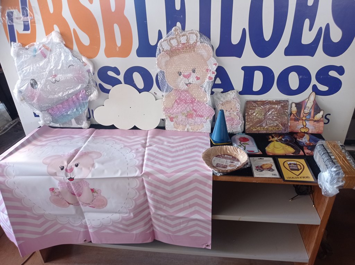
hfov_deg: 63.5
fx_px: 287
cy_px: 132
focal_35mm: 28
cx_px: 178
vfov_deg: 49.7
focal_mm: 4.7
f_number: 1.79
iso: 197
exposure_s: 1/40
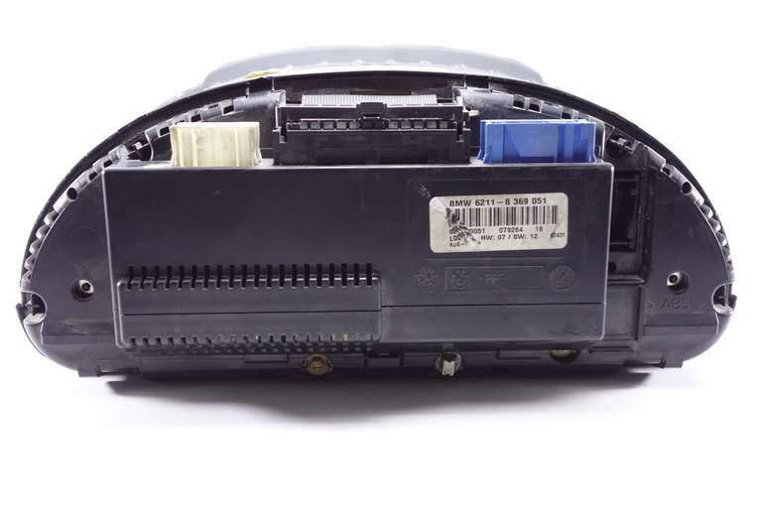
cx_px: 381
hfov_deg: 48.5
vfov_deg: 33.4
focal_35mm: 40
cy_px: 254
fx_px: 847
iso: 640
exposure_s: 1/50
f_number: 2.8
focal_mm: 14.75
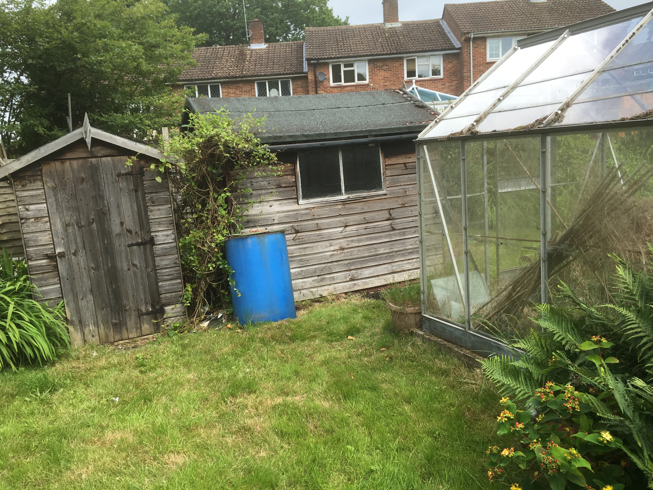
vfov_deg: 48.2
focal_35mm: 29
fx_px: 547
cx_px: 326
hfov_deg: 61.7
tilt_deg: -13.0
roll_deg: +3.8
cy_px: 245
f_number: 2.2
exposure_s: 1/557
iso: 25
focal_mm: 4.15
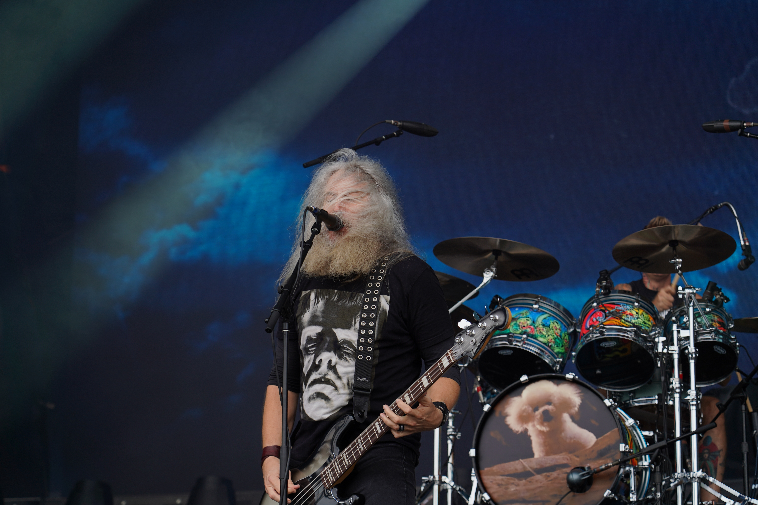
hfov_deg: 19.5
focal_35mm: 105
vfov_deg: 13.0
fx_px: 2211
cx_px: 379
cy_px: 252
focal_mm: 105
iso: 100
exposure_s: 1/200
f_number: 5
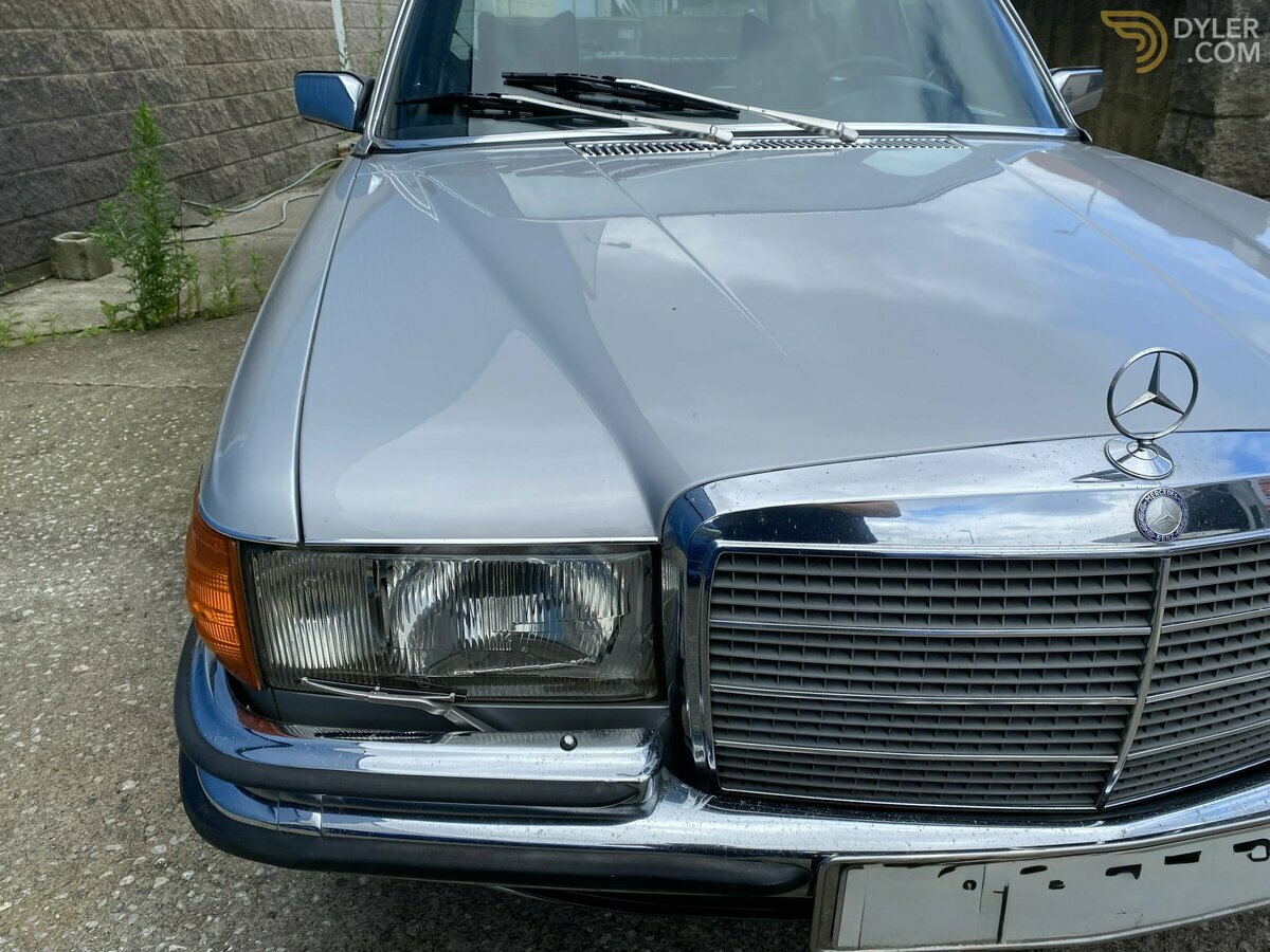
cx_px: 635
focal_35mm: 26
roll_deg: +1.9
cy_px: 476
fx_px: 954
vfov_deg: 53.1
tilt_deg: -23.7
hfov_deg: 67.3
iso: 32
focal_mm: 4.25
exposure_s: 1/1043
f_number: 1.8
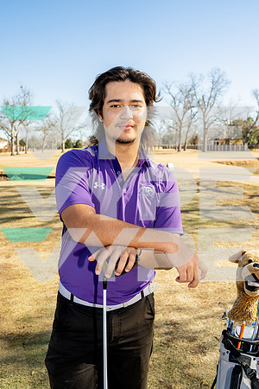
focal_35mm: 35
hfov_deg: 37.9
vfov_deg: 54.4
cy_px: 194
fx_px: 378
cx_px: 130
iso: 100
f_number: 5.6
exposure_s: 1/250
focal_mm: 35
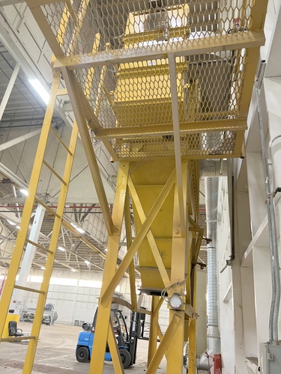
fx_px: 281
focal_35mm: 26
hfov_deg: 53.1
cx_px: 140
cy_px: 187
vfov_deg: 67.3
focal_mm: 5.7
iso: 200
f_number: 1.5
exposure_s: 1/60
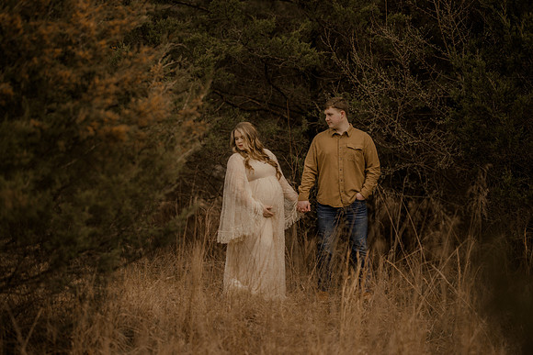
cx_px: 266
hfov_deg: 23.9
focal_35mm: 85
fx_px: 1259
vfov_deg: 16.1
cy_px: 178
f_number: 1.4
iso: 64
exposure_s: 1/1000
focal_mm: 85
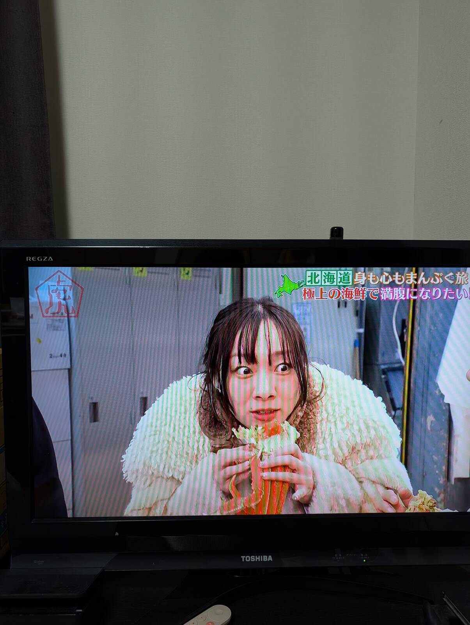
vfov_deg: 71.5
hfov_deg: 56.9
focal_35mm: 24
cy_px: 312
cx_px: 235
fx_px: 433
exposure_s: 1/120
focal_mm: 6.9
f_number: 1.68
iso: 330
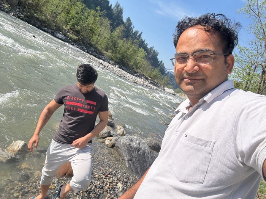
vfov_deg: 58.9
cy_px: 100
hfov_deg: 73.9
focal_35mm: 23
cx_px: 133
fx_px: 177
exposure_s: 1/496
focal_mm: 2.69
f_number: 1.9
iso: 25
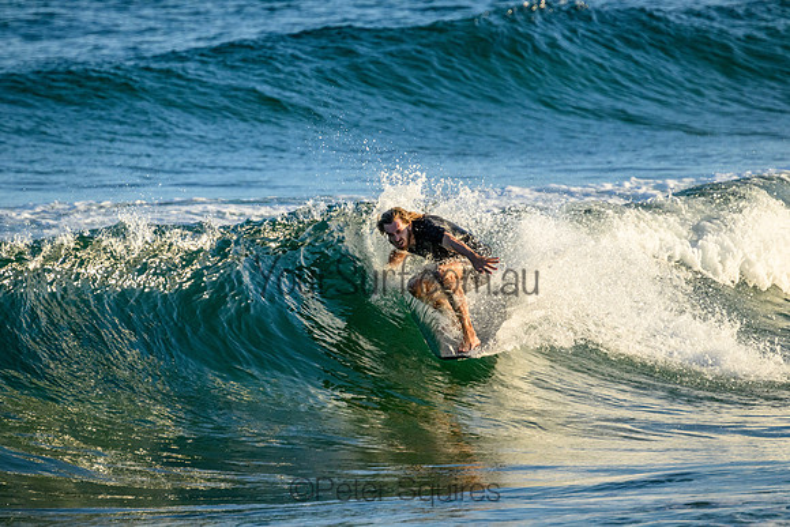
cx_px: 395
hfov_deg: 2.6
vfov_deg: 1.7
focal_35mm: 800
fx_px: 17559
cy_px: 264
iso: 2200
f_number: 11
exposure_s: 1/2000
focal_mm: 800
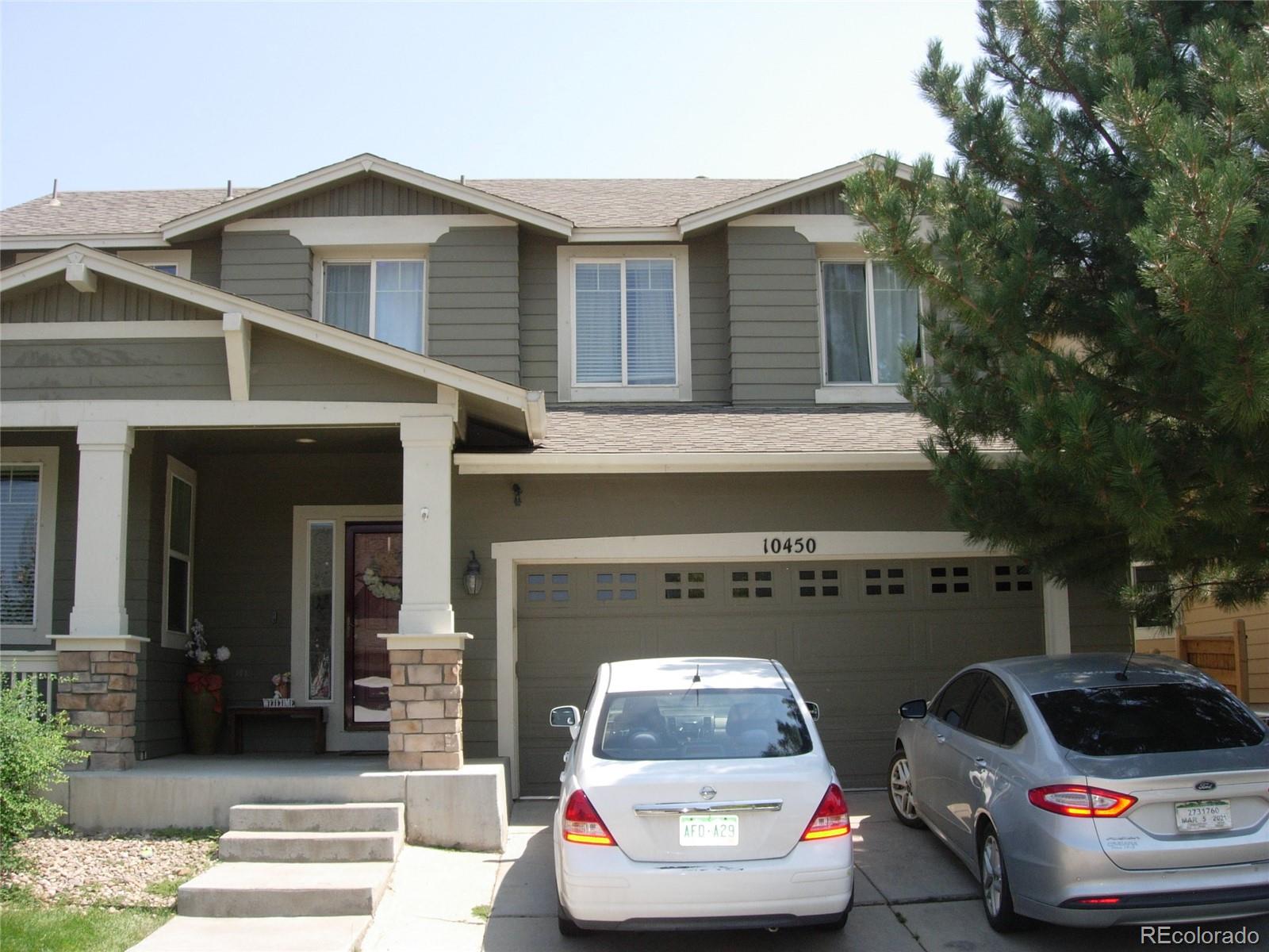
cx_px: 634
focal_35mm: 38
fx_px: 1393
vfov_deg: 37.7
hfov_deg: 49.0
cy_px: 476
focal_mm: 7.8
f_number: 4.8
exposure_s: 1/384
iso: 79
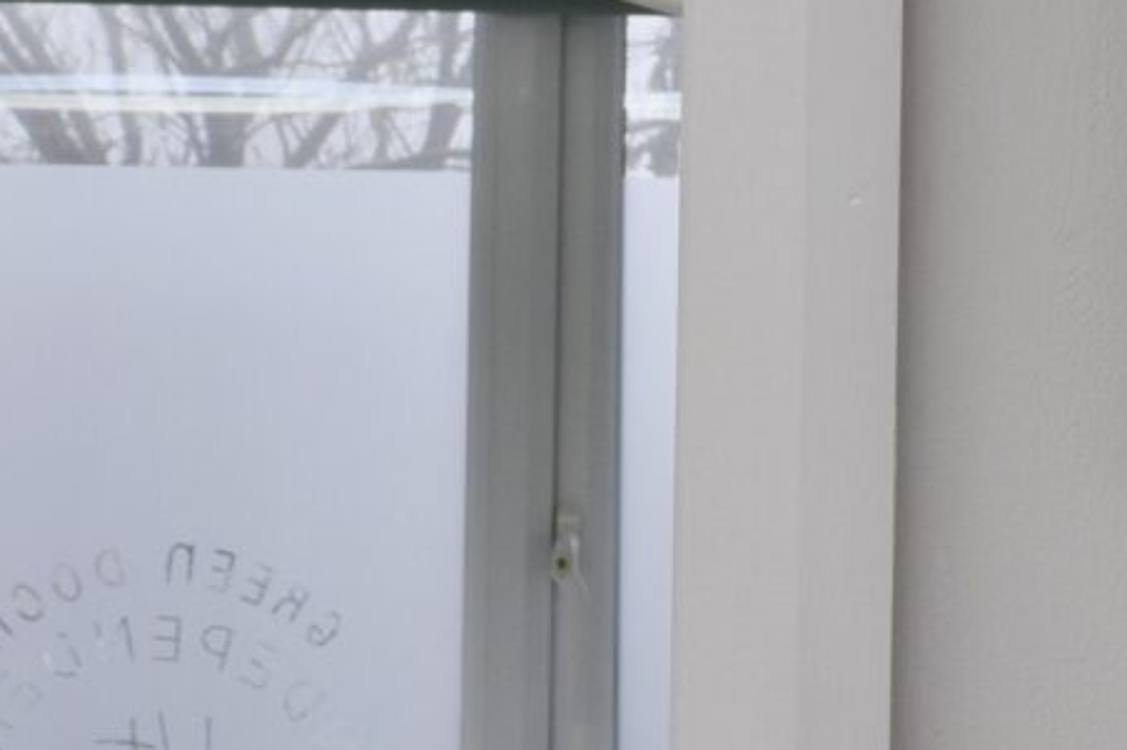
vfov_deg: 8.0
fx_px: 5320
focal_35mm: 170
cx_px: 970
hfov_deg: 12.0
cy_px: 699
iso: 100
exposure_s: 1/30
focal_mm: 20
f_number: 11
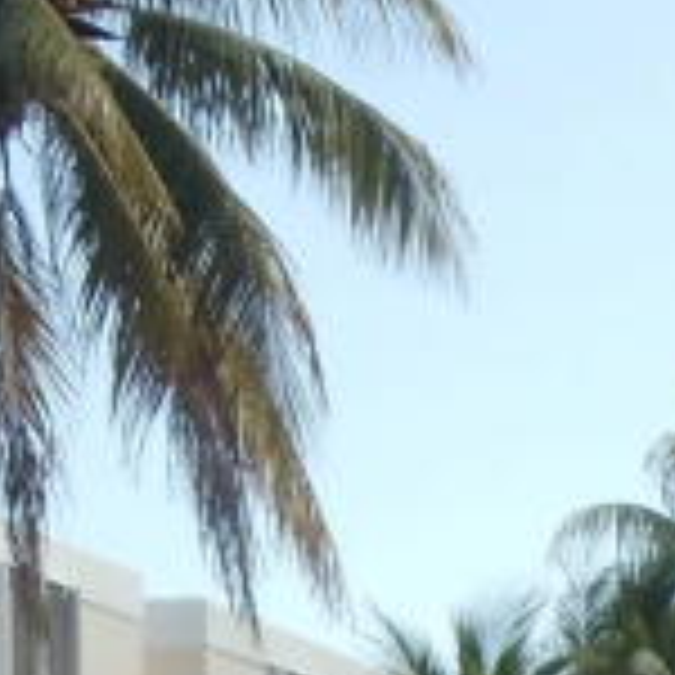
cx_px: 670
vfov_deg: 6.4
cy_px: 1359
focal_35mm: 265
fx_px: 5846
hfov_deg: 6.6
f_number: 3.5
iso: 80
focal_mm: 6
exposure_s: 1/320
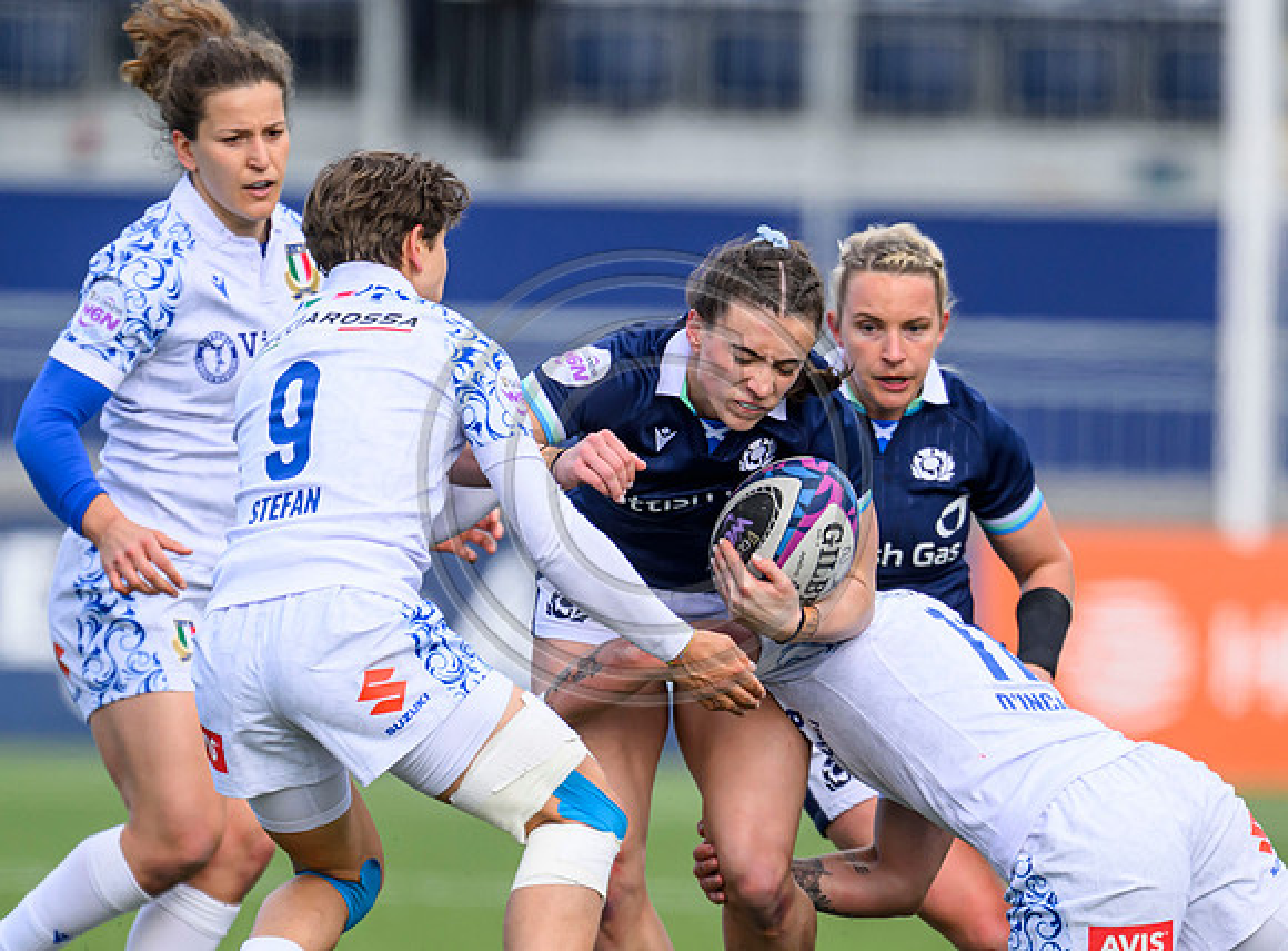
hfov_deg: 1.9
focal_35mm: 1066
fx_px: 39447
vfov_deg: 1.4
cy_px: 785
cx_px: 863
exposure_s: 1/1600
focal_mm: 560
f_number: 4
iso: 500
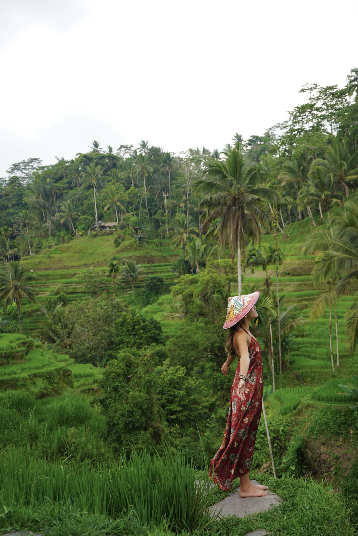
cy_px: 268
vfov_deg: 43.6
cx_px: 179
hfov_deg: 29.9
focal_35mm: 45
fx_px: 671
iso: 100
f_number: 5
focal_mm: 45
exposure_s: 1/100
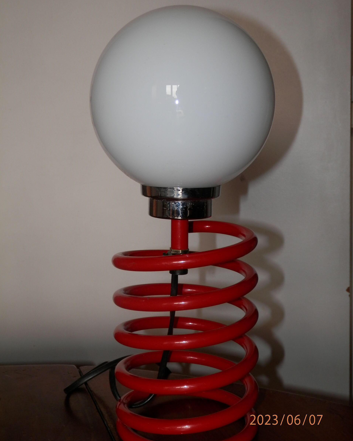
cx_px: 177
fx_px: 548
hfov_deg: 35.7
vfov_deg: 43.8
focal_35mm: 42
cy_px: 217
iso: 100
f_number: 3.7
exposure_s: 1/40
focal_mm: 7.3
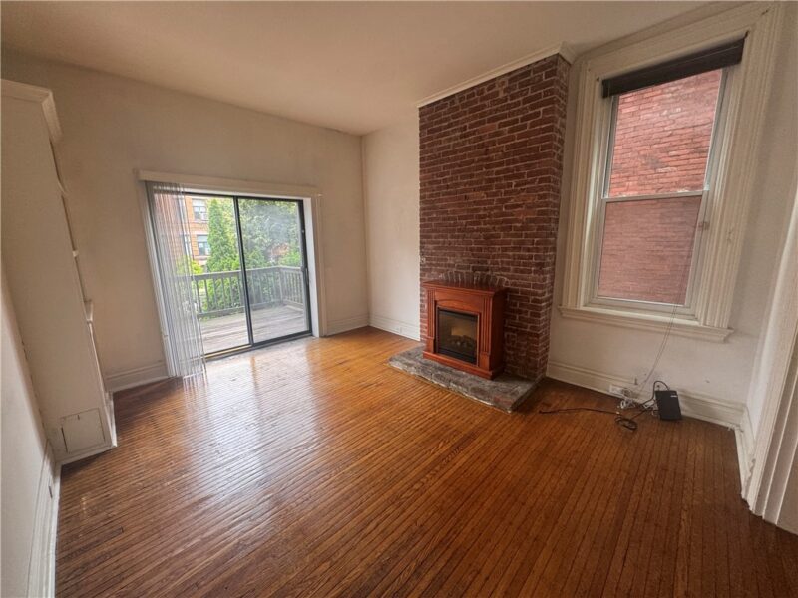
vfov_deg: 85.7
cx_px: 399
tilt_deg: -10.3
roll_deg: +1.1
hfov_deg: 102.1
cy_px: 299
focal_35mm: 14
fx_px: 323
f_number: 2.2
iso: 160
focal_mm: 2.22
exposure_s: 1/99
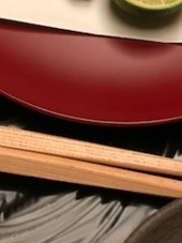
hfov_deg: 19.9
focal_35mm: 74
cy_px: 29
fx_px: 519
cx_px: 108
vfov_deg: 25.6
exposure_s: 1/8
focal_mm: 3.99
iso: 80
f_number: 1.8
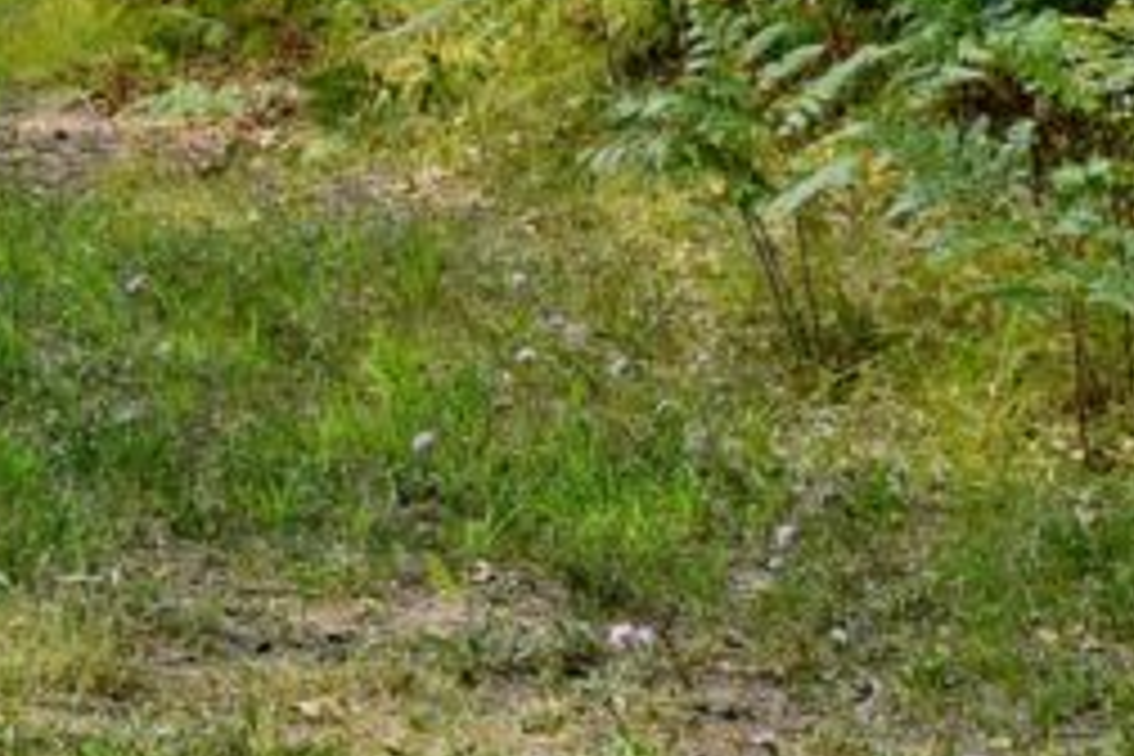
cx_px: -1323
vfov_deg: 6.6
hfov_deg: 9.4
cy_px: -1004
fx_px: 6300
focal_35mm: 200
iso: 100
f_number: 5.6
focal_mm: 28
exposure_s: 1/320
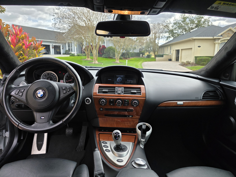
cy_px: 88
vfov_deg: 58.9
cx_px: 118
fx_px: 157
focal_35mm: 23
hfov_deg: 73.9
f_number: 1.7
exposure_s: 1/359
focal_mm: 6.3
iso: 25
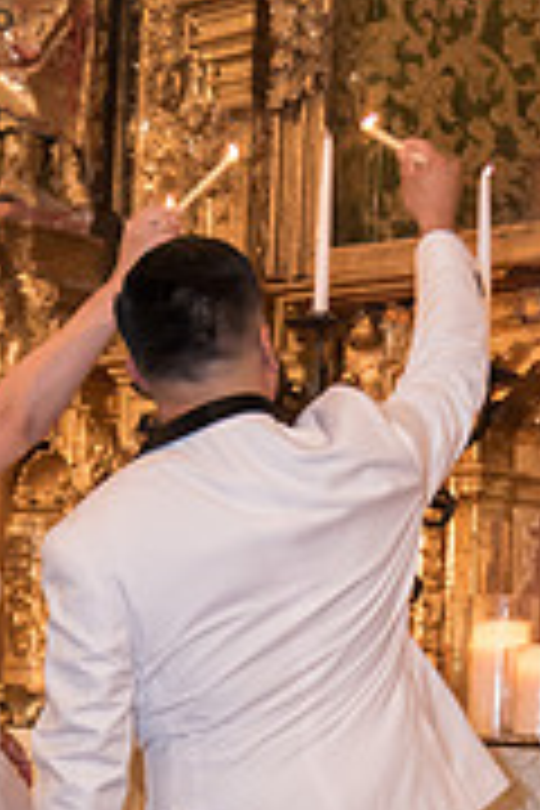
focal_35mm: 95
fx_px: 2137
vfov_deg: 21.0
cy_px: 729
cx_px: 360
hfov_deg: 14.4
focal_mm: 38
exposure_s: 1/80
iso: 4000
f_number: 2.8
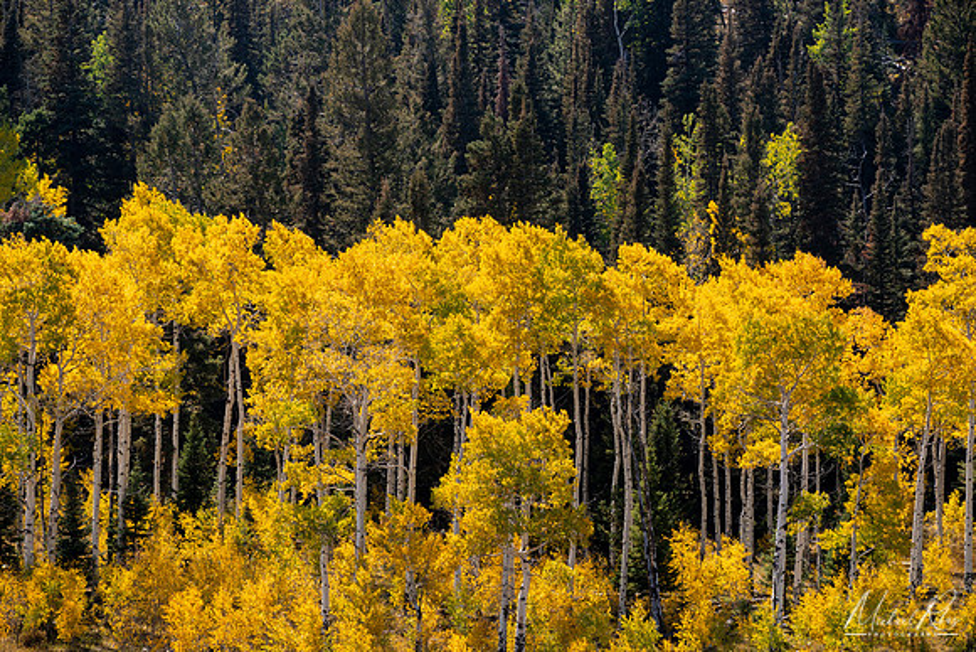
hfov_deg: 11.0
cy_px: 326
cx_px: 488
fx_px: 5084
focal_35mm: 188
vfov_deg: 7.3
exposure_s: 1/100
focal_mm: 125
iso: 100
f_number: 11
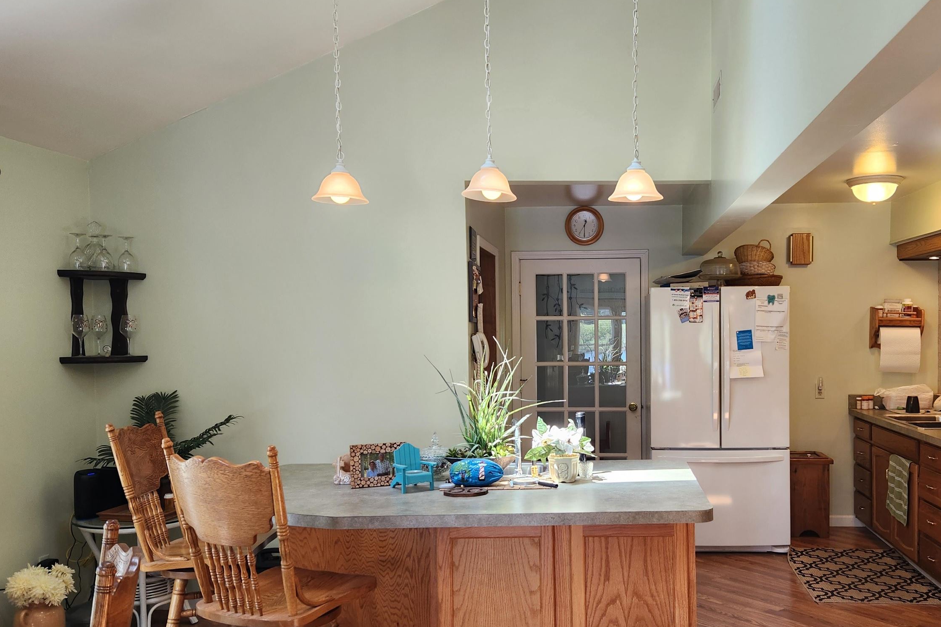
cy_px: 361
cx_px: 587
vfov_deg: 39.9
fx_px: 863
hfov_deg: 56.6
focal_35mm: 33
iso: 80
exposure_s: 1/120
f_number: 1.8
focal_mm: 5.4
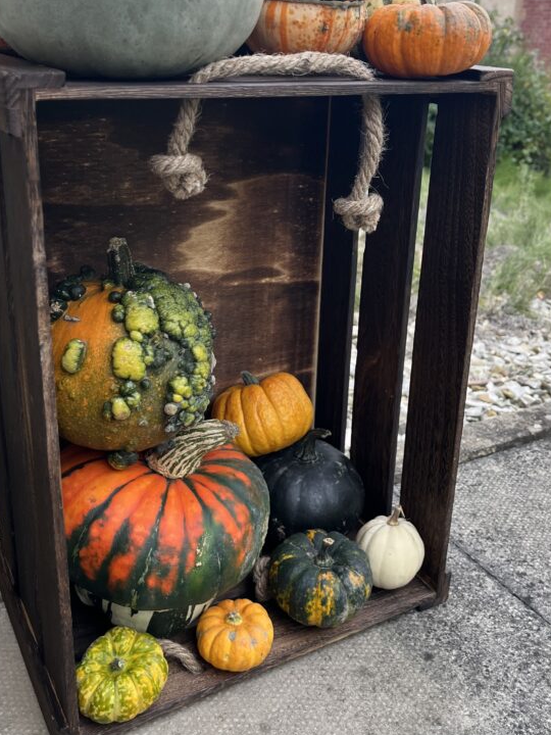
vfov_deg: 49.8
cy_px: 289
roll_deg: -0.8
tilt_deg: -18.4
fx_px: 785
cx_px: 284
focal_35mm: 37
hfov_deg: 38.7
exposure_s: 1/121
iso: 80
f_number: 1.6
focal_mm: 5.1
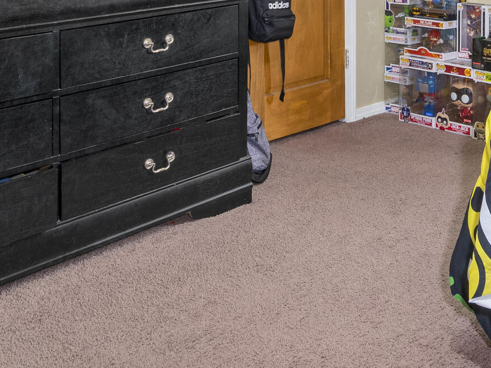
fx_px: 752
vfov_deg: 24.2
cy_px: -109
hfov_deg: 34.4
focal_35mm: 53
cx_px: 428
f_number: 9
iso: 1600
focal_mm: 16
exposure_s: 1/2.5
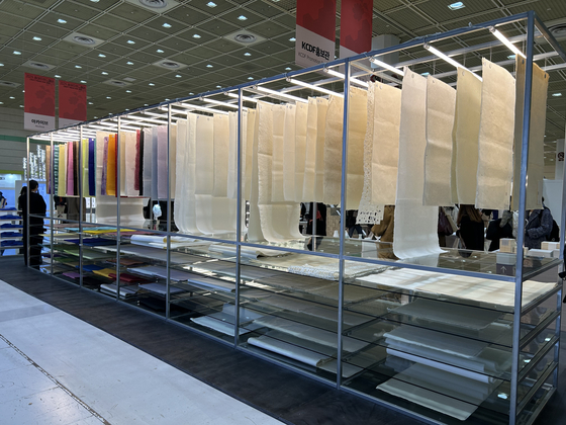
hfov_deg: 67.3
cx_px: 283
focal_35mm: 26
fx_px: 425
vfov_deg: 53.1
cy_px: 212
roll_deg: -1.0
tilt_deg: -1.6
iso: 32
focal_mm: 5.7
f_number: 1.5
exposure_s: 1/120
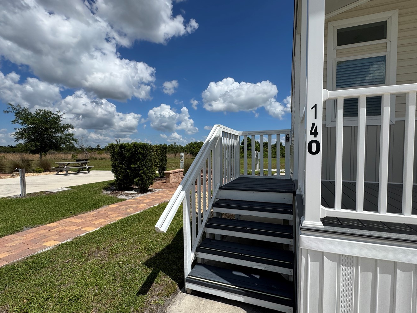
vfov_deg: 74.7
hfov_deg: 91.0
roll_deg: -0.7
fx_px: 205
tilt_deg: -2.9
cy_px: 160
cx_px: 220
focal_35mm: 17
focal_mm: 2.22
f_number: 2.2
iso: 50
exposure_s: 1/3906
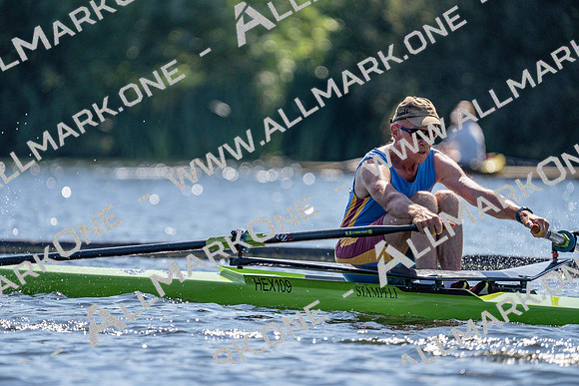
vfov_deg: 2.8
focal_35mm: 493
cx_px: 290
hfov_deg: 4.2
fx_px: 7931
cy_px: 193
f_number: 6.3
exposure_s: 1/1600
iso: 320
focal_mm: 493
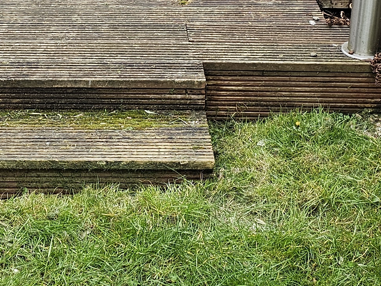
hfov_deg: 20.4
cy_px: -9
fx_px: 1046
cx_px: 81
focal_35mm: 95
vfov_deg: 15.2
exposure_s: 1/100
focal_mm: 6.3
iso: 40
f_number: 1.7
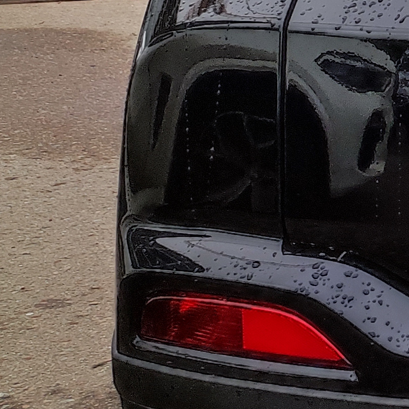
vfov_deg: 18.9
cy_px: -96
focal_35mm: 86
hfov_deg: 14.2
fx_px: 1150
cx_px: 961
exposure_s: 1/60
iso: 168
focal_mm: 4.74
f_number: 1.79
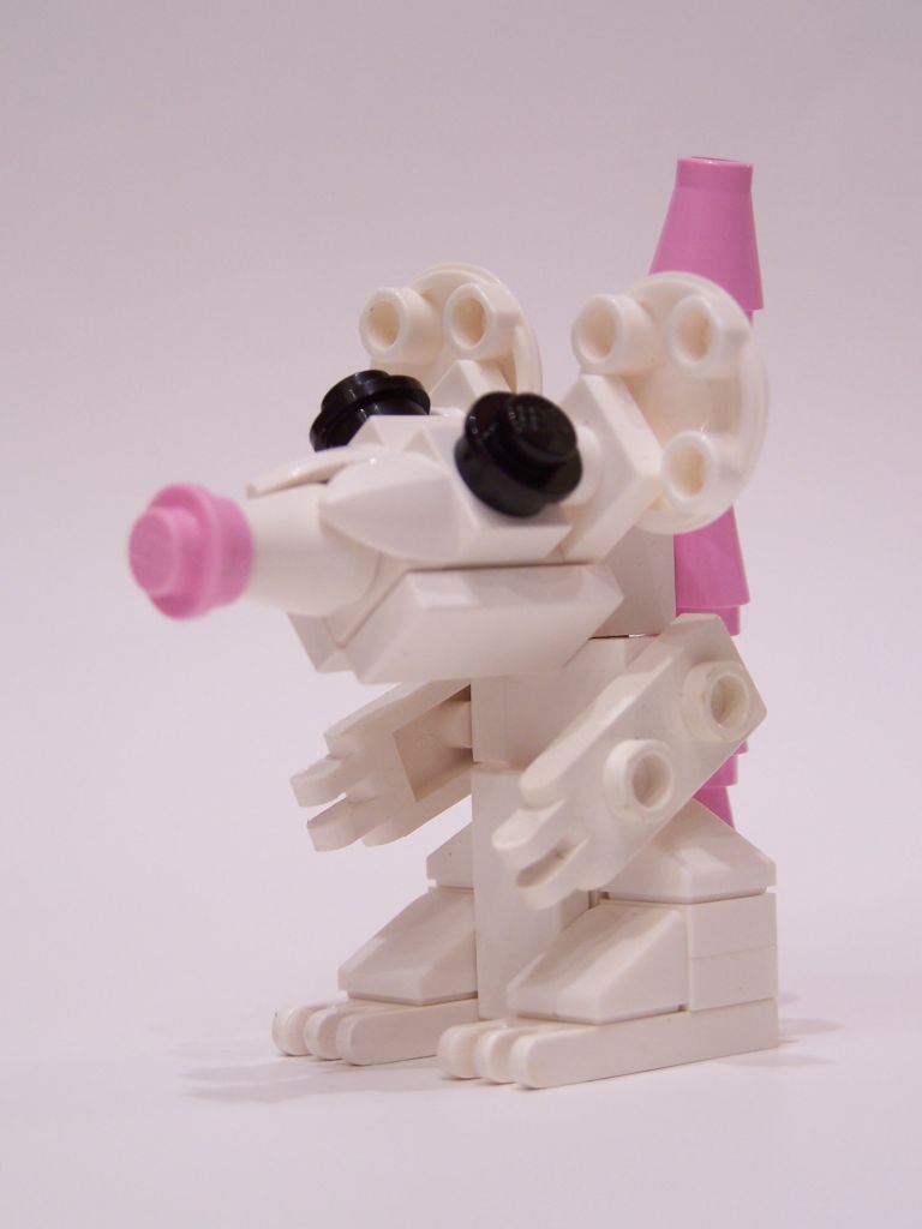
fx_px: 3338
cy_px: 614
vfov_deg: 20.9
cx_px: 461
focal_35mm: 94
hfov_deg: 15.7
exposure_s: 1/3
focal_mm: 15.6
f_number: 3.2
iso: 80
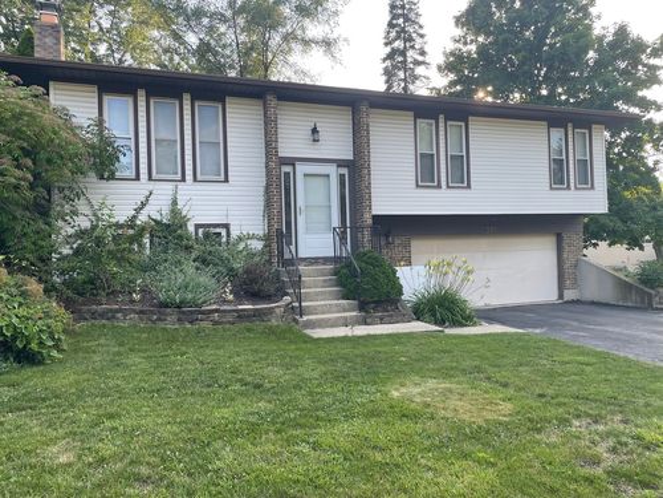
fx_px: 498
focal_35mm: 26
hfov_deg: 67.3
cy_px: 249
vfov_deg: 53.1
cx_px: 332
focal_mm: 4.2
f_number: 1.6
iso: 32
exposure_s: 1/454
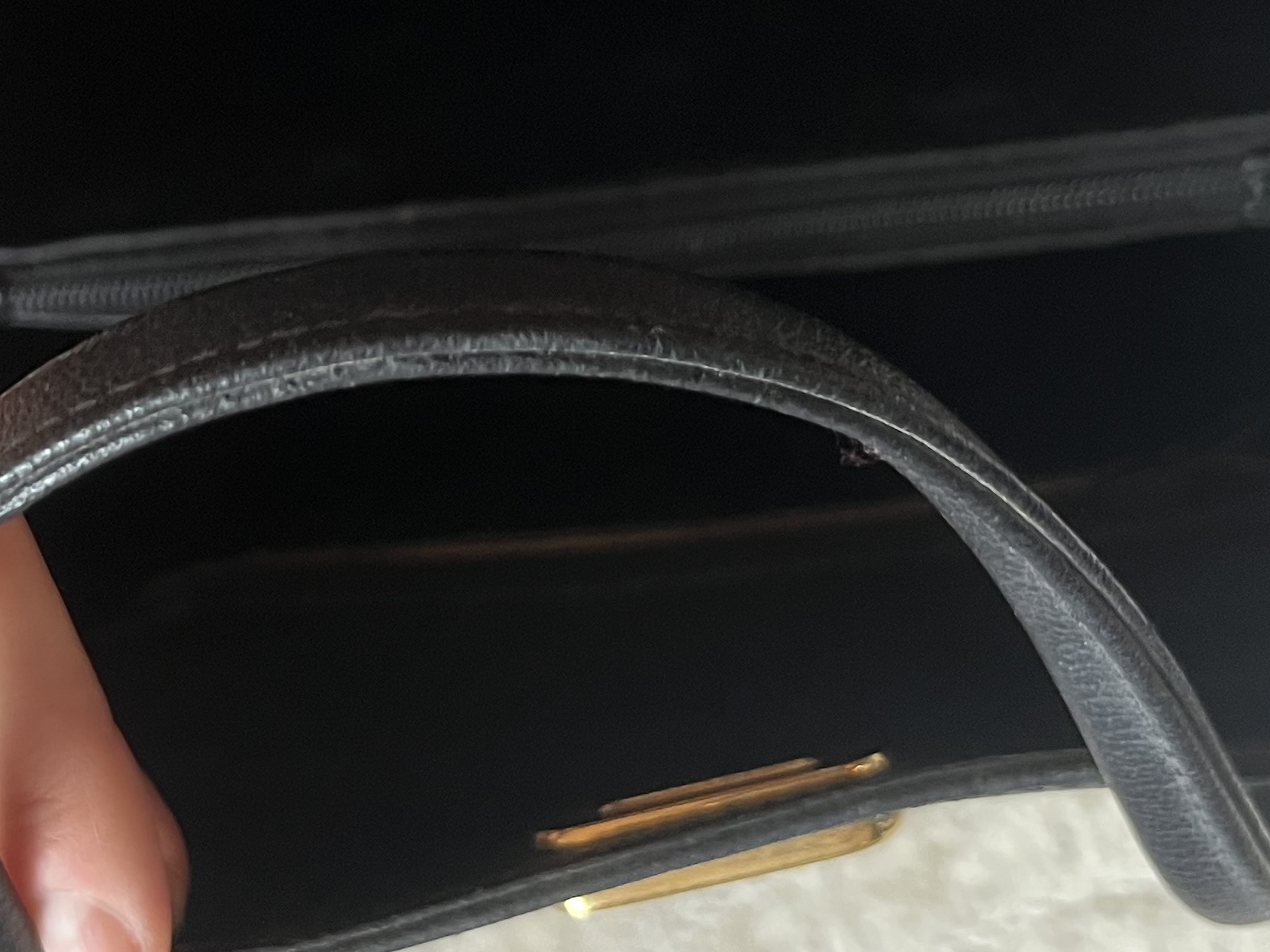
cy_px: 177
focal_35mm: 63
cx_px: 435
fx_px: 2311
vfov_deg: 22.9
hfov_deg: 30.5
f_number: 1.6
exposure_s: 1/50
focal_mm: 5.1
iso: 250
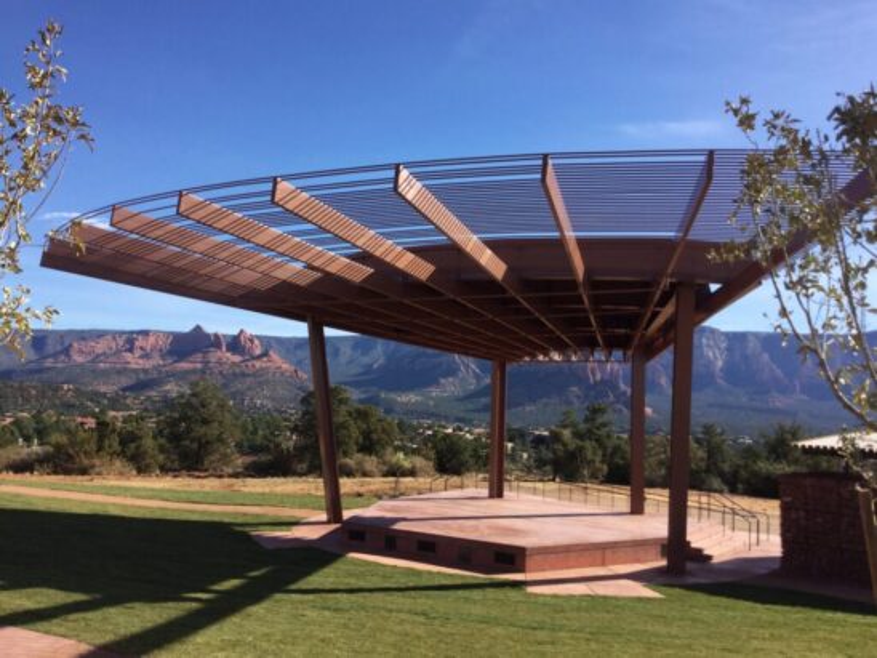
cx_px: 438
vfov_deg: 45.4
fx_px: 785
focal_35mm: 31
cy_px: 329
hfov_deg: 58.4
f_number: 2.4
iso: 25
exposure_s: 1/741
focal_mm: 3.3
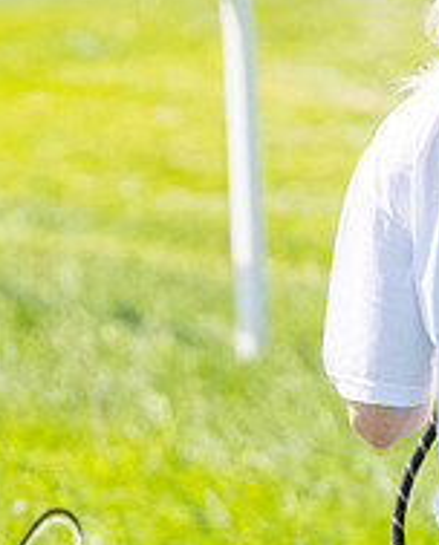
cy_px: 441
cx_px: 583
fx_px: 7981
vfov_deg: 3.9
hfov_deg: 3.1
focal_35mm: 493
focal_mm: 98
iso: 400
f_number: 4
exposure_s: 1/6400
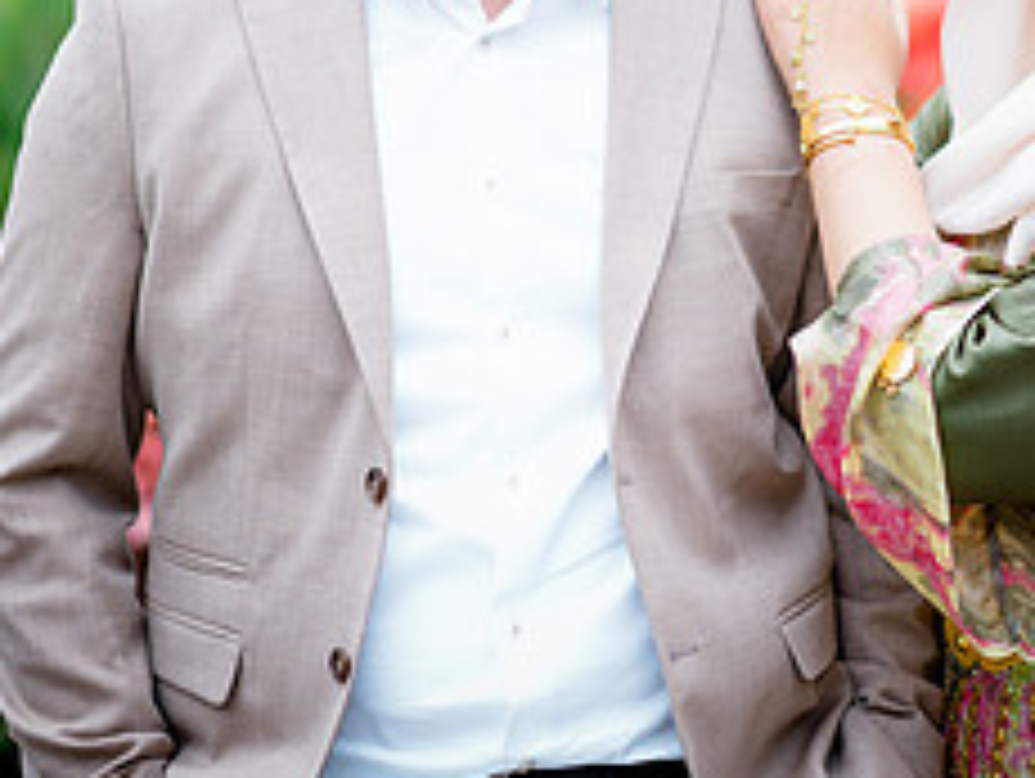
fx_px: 6166
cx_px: 729
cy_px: 128
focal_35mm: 206
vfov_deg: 7.2
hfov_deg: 9.6
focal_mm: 85
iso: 100
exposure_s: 1/1600
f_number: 1.4
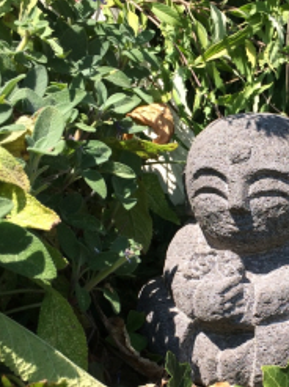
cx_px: 266
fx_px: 658
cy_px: 228
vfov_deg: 32.7
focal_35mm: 59
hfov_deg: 24.0
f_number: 2.2
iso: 32
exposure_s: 1/1080
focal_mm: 4.15
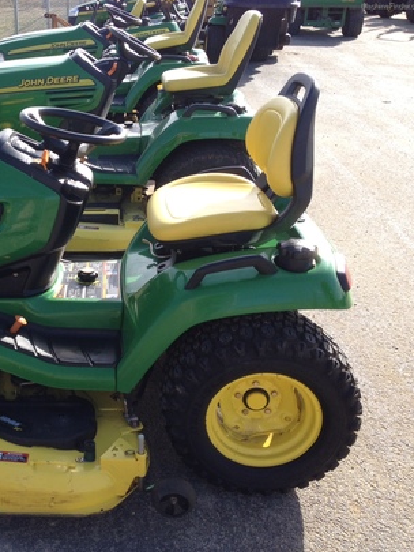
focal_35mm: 47
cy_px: 277
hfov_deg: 29.8
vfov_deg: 40.4
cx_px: 54
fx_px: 749
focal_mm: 4.28
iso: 50
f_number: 2.4
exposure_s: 1/557
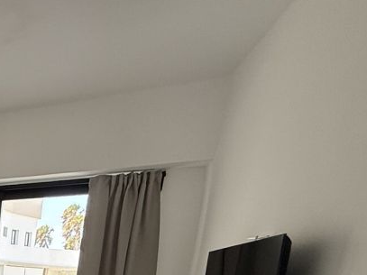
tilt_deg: -10.7
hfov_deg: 27.5
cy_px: 383
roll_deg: -0.9
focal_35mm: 44
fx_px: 466
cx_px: -197
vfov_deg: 26.3
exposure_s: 1/99
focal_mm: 2.22
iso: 80
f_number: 2.2
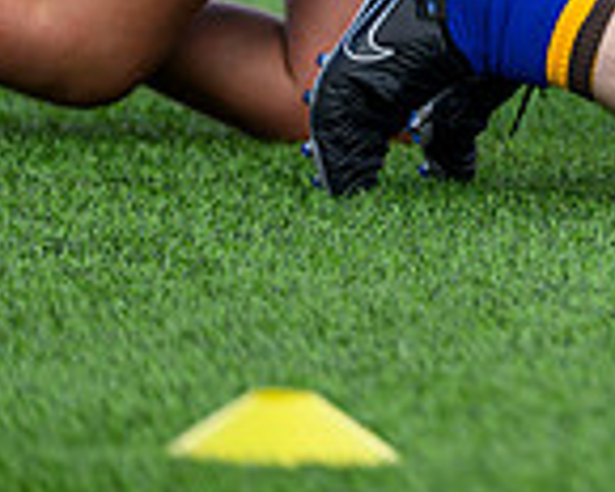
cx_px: 1148
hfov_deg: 1.3
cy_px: -254
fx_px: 28067
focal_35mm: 1542
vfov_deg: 1.0
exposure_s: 1/640
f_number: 3.2
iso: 160
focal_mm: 400
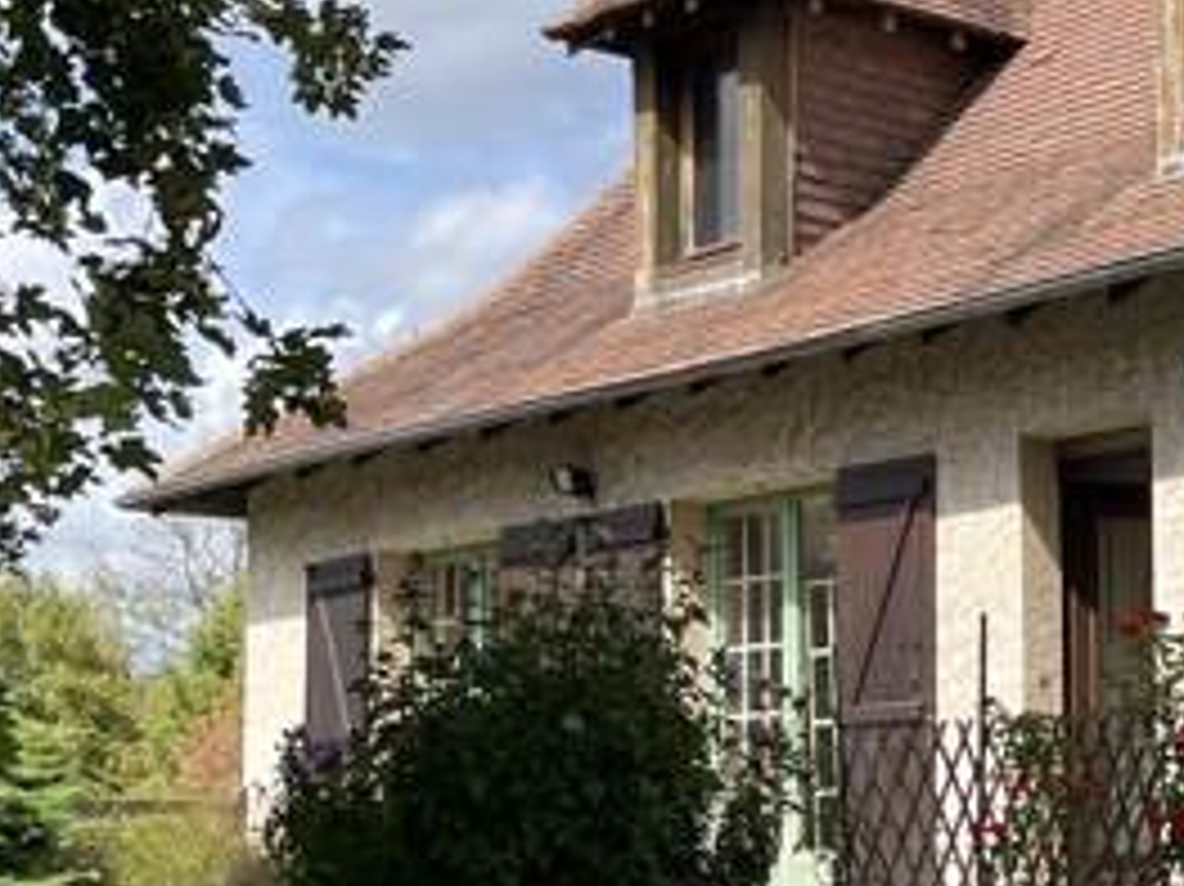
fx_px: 2701
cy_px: 553
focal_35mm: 79
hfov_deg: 23.4
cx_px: 1247
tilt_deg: +6.5
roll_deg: +1.1
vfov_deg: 18.6
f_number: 1.6
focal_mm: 5.1
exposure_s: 1/1862
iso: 50
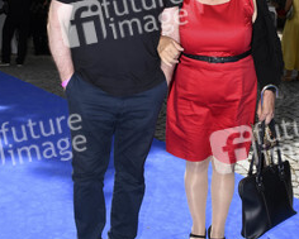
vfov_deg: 27.6
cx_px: 160
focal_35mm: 55
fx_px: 485
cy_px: 81
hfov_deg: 34.2
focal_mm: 23
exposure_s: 1/160
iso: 320
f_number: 18
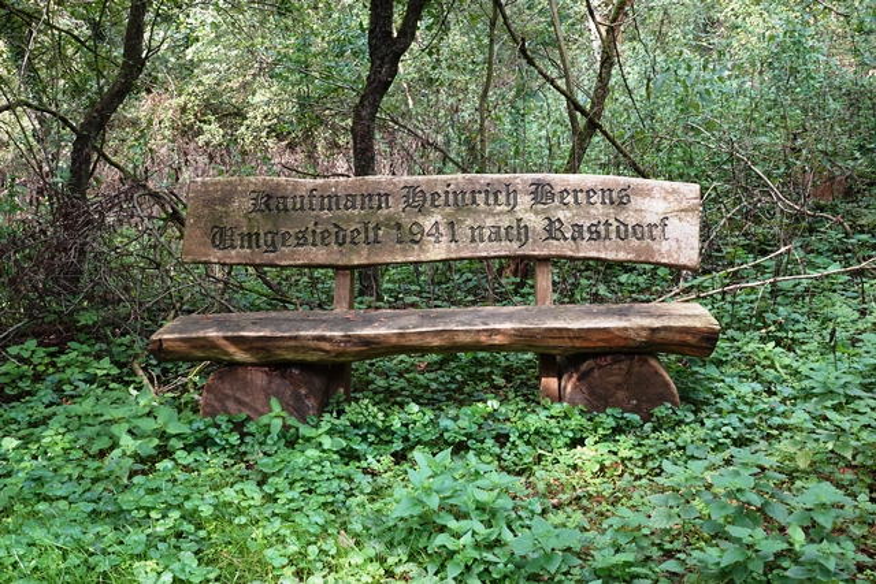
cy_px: 292
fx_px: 852
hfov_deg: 54.4
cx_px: 438
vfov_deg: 37.9
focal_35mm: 35
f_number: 8
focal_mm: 12.96
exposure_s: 1/40
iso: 320
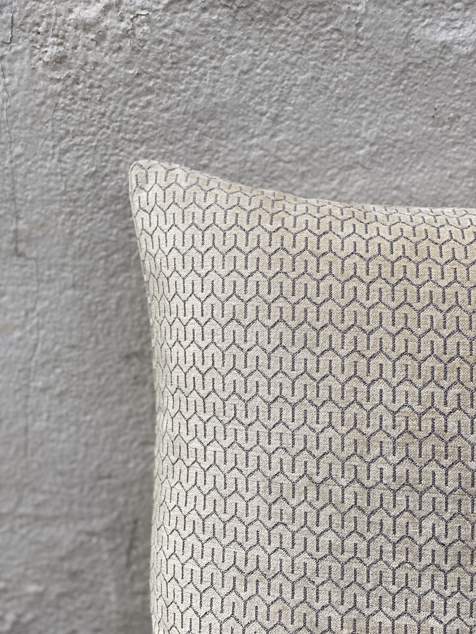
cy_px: 317
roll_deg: -1.7
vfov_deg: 36.8
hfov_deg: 28.0
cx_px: 238
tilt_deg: -20.2
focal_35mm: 52
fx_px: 953
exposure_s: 1/615
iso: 20
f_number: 2
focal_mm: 6
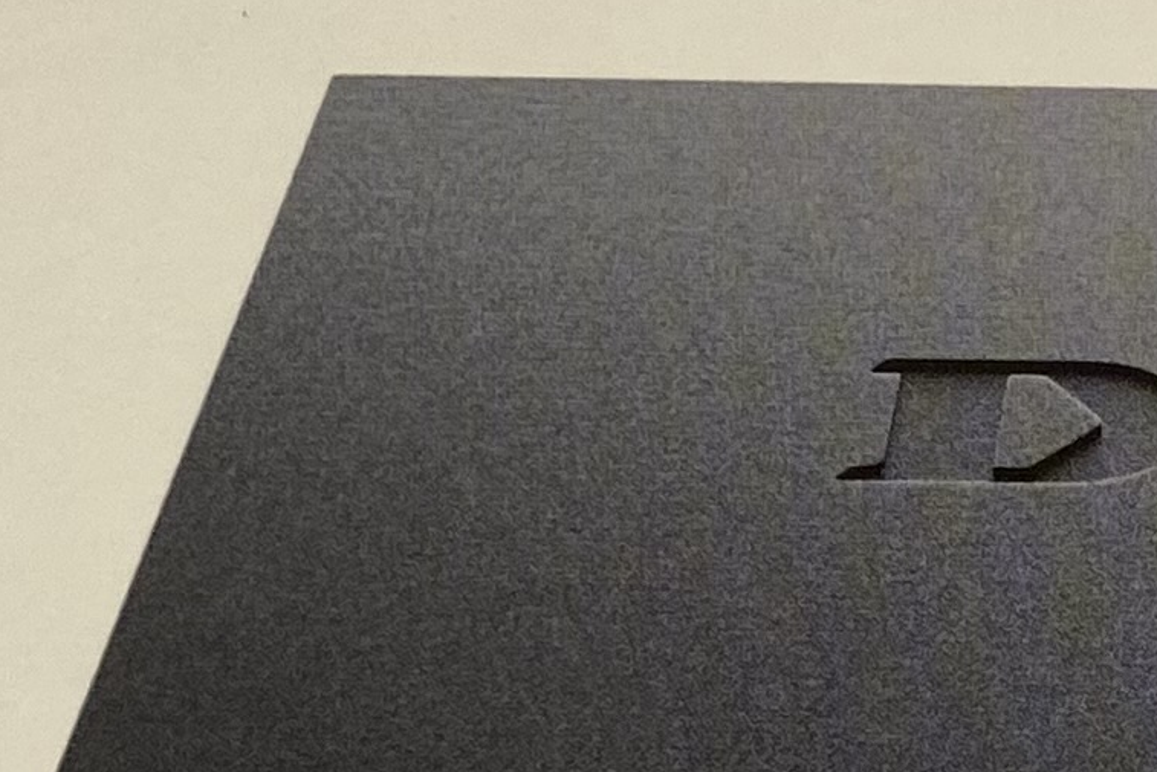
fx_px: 4629
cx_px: 1643
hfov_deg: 13.5
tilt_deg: -89.3
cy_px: 948
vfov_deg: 9.4
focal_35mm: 144
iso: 100
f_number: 1.8
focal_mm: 4.25
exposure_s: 1/100
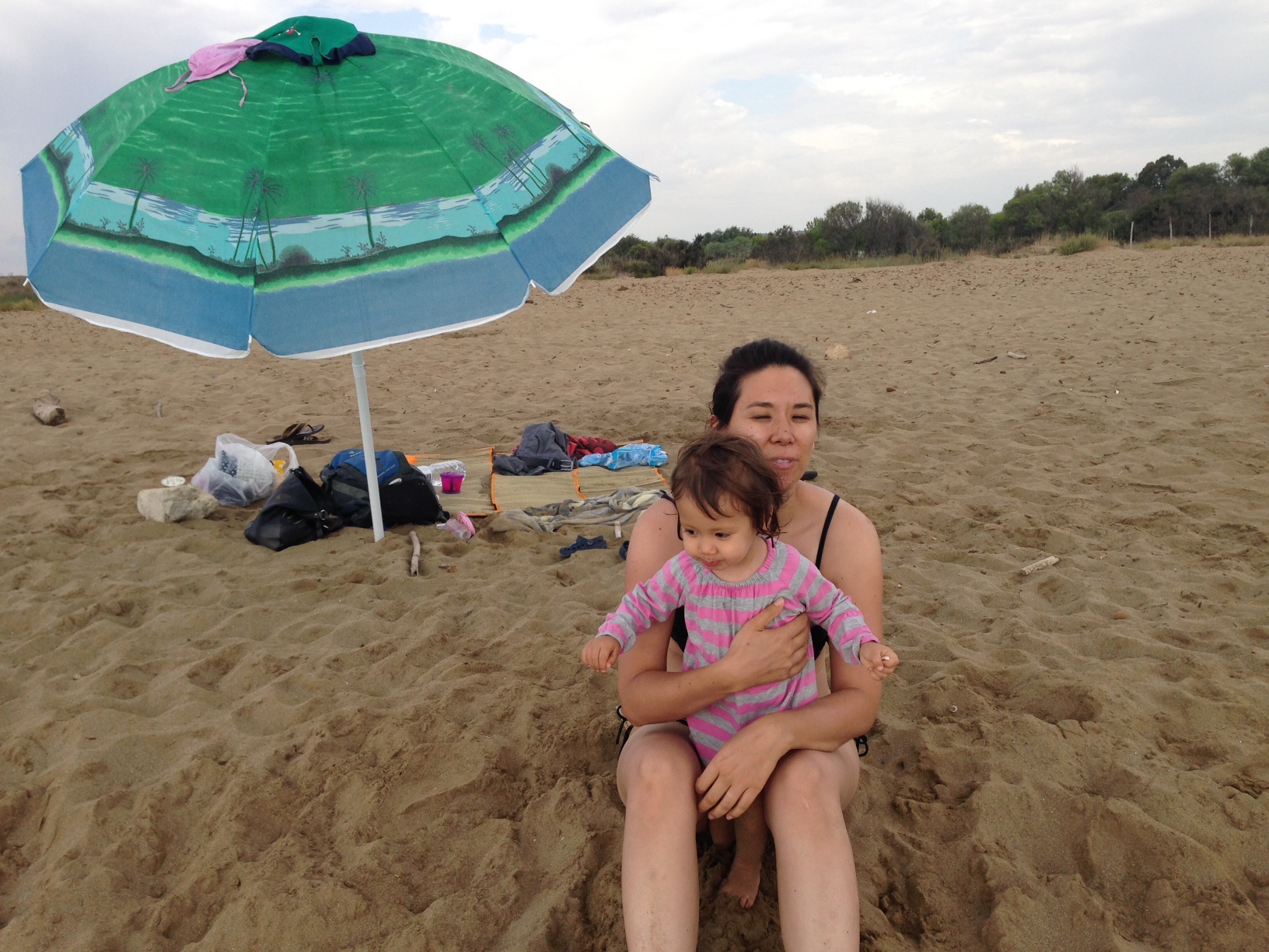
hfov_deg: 55.4
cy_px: 476
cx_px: 634
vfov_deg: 42.9
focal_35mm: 33
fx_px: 1210
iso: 50
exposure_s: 1/985
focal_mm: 4.12
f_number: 2.4
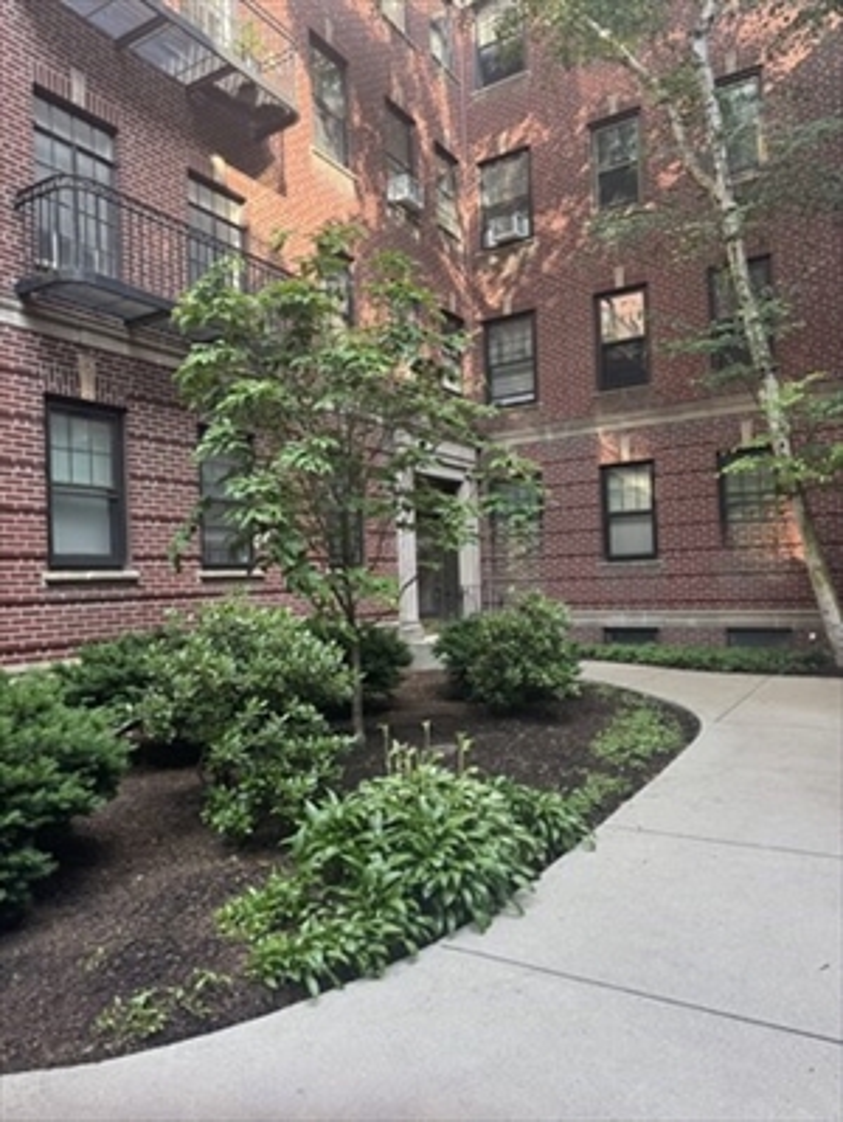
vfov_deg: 71.5
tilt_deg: +1.9
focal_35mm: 24
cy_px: 561
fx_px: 778
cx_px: 422
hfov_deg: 56.9
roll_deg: +2.0
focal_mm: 6.76
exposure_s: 1/203
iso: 80
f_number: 1.78
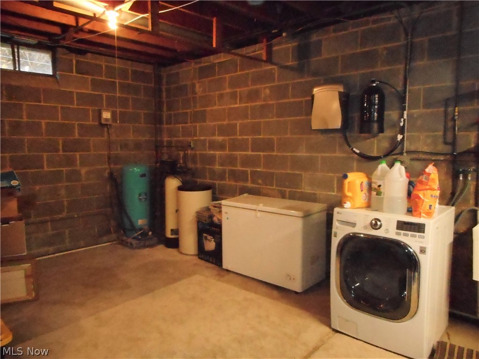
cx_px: 240
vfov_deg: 54.9
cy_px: 180
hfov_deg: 69.4
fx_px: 346
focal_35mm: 25
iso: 1600
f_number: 3.7
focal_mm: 4.5
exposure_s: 1/25
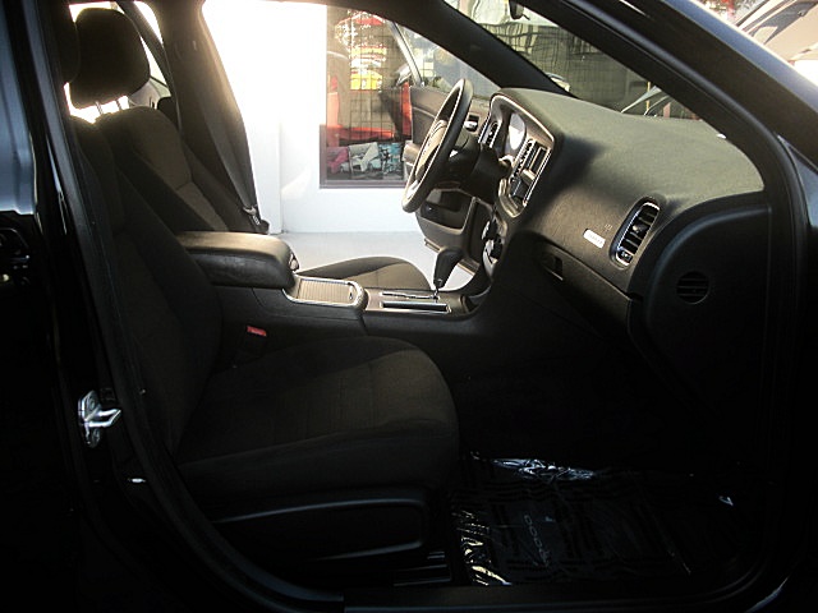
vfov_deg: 39.7
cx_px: 409
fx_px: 851
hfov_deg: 51.4
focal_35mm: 36
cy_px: 306
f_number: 2.8
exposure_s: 1/60
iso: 50
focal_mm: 6.3
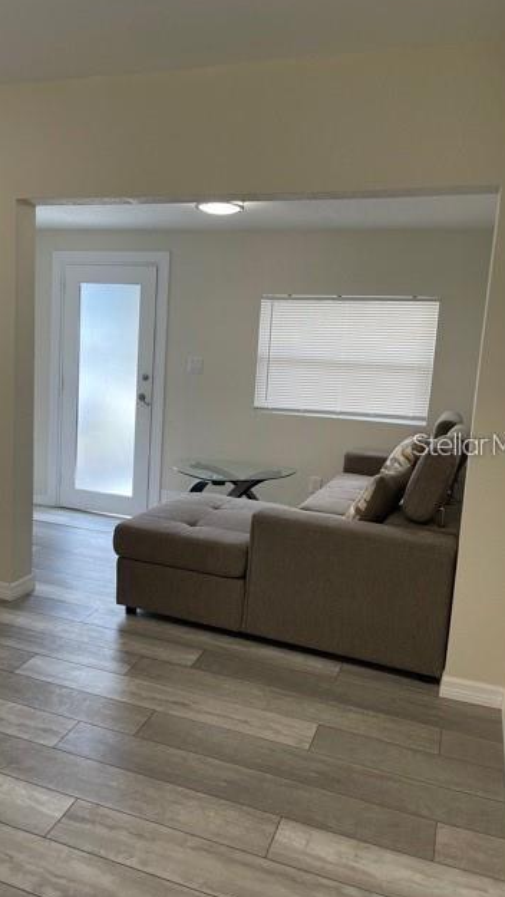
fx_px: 690
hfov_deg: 40.1
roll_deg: -2.1
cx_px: 204
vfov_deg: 66.0
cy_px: 443
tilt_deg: -8.8
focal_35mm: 29
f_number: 1.6
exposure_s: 1/120
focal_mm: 5.1
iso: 50
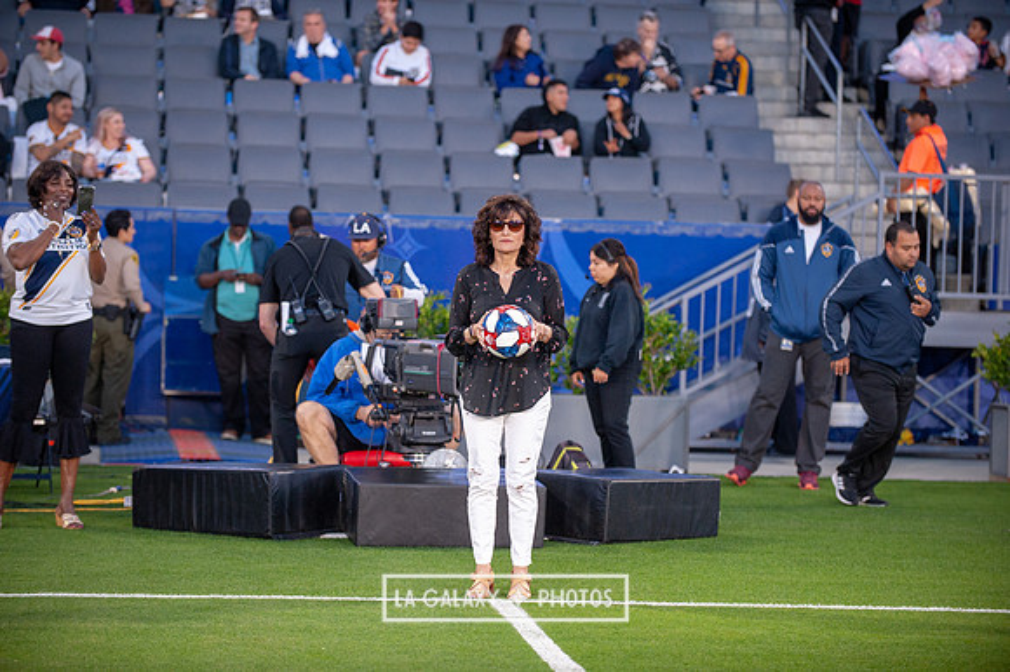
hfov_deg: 15.8
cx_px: 505
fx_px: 3645
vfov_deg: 10.5
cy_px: 336
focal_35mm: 130
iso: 1600
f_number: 2.8
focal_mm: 130
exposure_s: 1/500
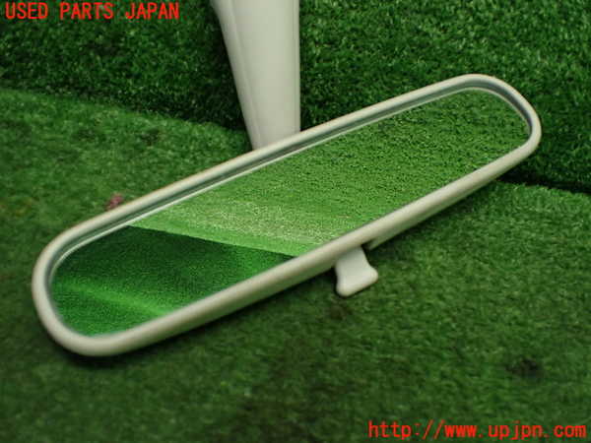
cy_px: 222
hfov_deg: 56.8
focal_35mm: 32
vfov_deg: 44.2
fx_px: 546
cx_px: 296
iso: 400
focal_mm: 5.79
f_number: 2.4
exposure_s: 1/125
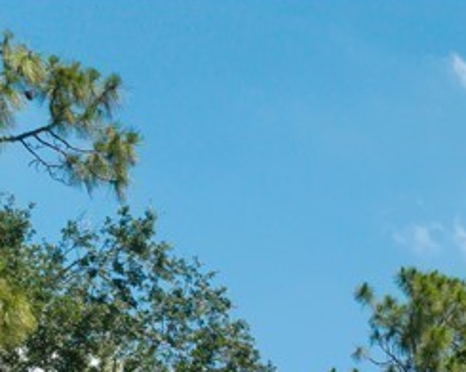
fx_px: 1352
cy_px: 717
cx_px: 822
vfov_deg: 13.6
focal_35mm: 98
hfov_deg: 16.6
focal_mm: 8.67
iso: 100
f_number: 1.8
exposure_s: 1/400
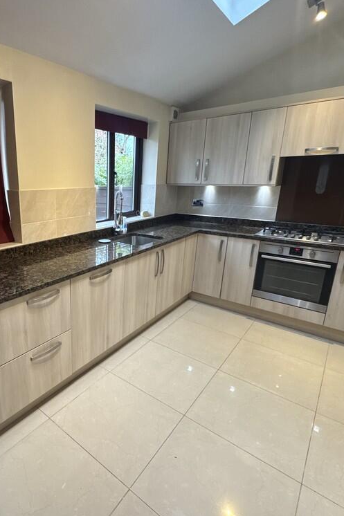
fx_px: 287
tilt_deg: -16.0
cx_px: 84
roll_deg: +1.1
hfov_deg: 58.5
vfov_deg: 84.0
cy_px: 253
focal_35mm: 20
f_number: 2.2
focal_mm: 2.22
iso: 200
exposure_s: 1/50
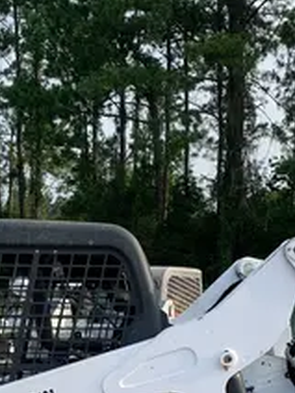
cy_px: 451
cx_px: 33
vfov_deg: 20.6
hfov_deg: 16.2
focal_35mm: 90
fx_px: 1023
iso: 25
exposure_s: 1/687
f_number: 1.8
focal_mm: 4.25
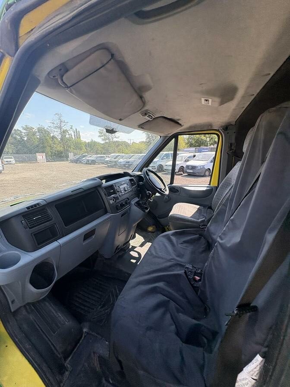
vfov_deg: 102.1
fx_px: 156
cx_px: 145
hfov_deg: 85.7
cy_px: 194
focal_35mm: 14
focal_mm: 2.22
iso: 50
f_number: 2.2
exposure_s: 1/329
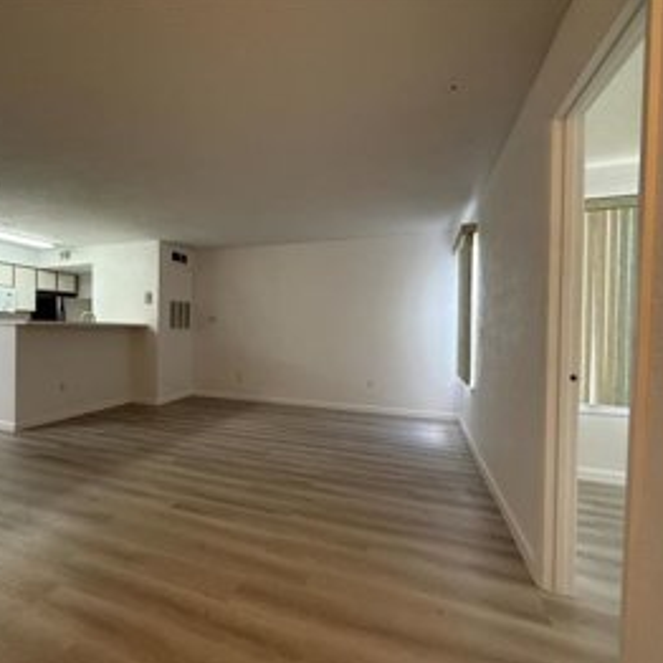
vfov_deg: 84.0
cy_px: 334
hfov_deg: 83.2
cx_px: 276
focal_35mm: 17
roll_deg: -0.6
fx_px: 368
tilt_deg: -0.1
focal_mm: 2.22
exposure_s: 1/120
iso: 320
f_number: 2.2
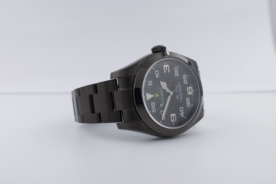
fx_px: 460
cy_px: 92
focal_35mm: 60
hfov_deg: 33.4
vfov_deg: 22.6
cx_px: 138
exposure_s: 1/125
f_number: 13
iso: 100
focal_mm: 40
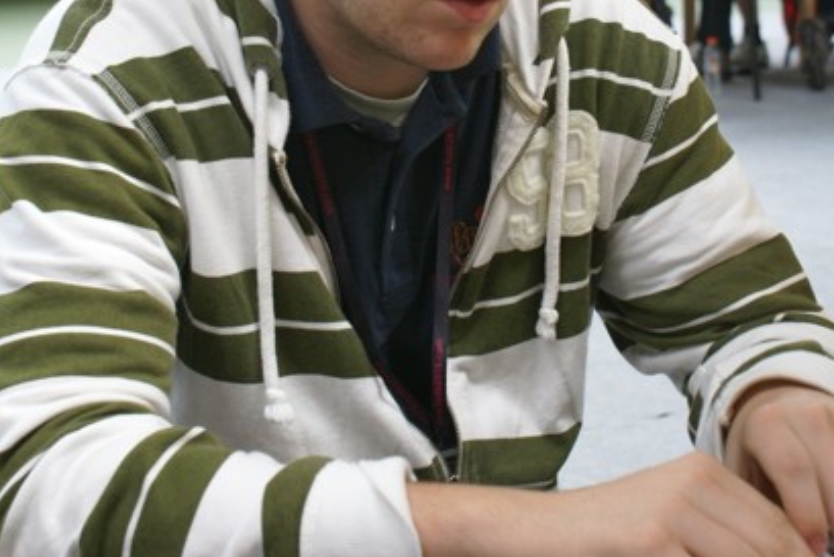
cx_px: 471
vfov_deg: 15.1
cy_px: 84
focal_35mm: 90
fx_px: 2082
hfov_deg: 22.6
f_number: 5.6
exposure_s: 1/60
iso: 320
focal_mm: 35
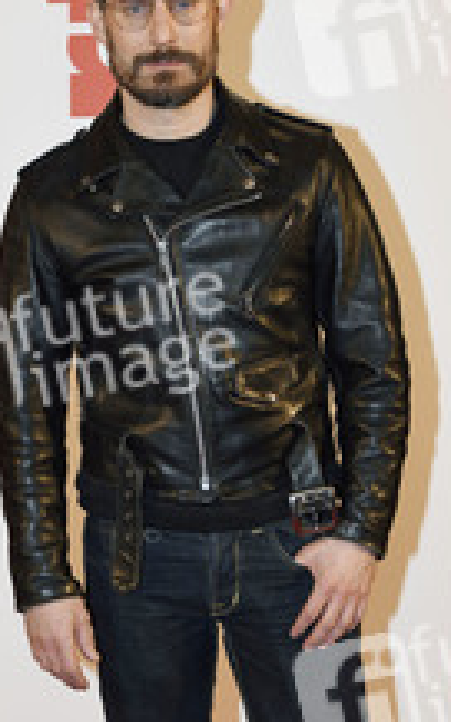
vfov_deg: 28.7
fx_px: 1398
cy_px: 517
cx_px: 162
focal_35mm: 71
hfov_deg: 18.3
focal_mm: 38
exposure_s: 1/160
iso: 800
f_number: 4
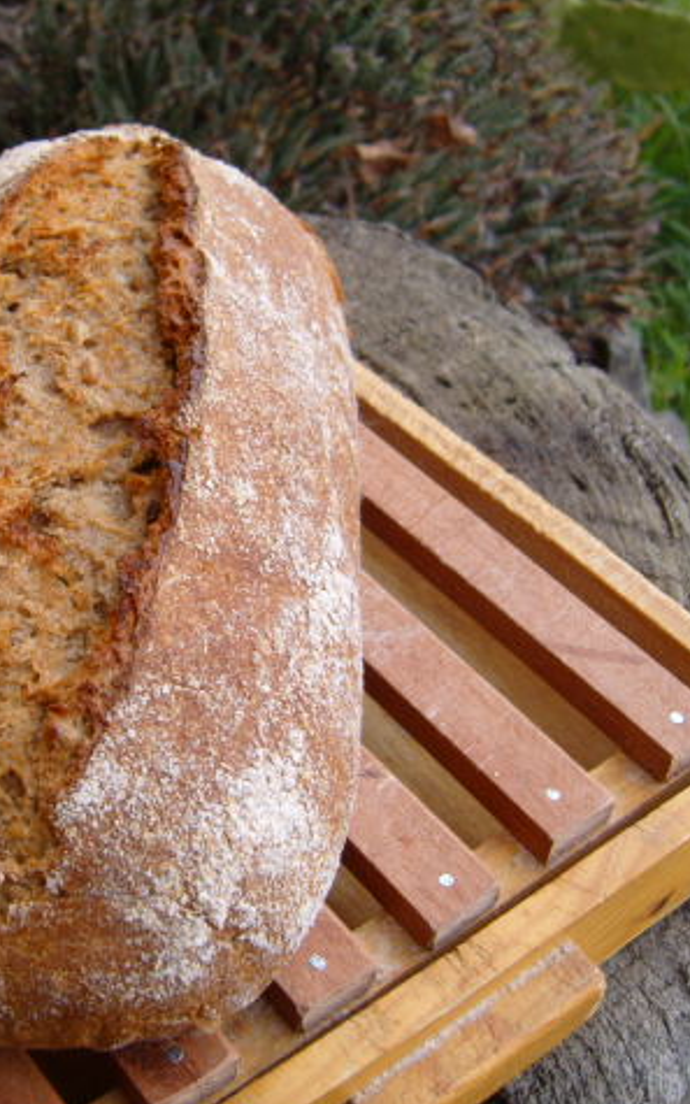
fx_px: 1504
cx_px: 142
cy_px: 555
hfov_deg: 25.4
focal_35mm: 50
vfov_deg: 40.3
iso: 80
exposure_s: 1/125
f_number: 2.8
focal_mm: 7.4
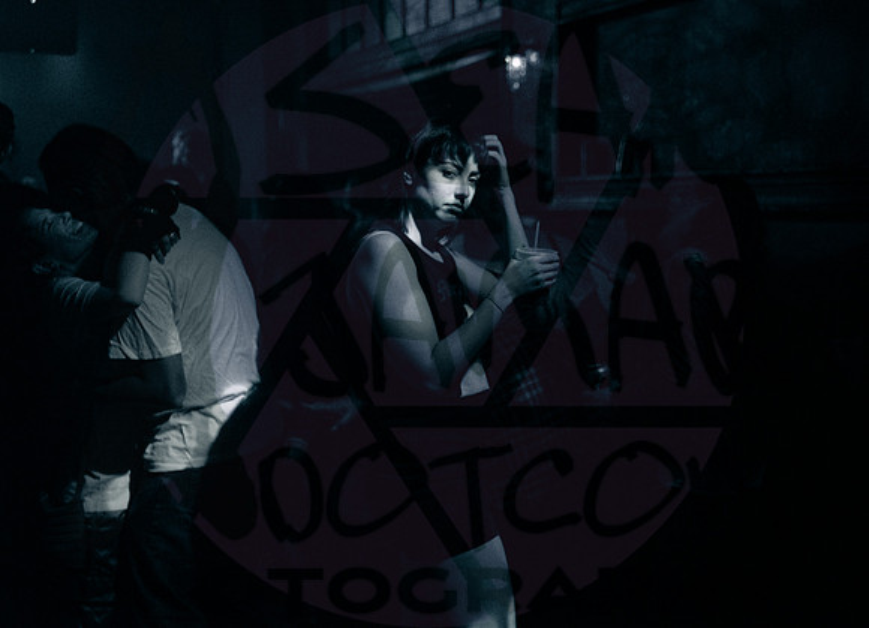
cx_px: 582
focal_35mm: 46
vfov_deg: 31.0
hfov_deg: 41.5
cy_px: 265
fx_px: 1131
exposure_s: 1/200
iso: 4000
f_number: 2
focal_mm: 35
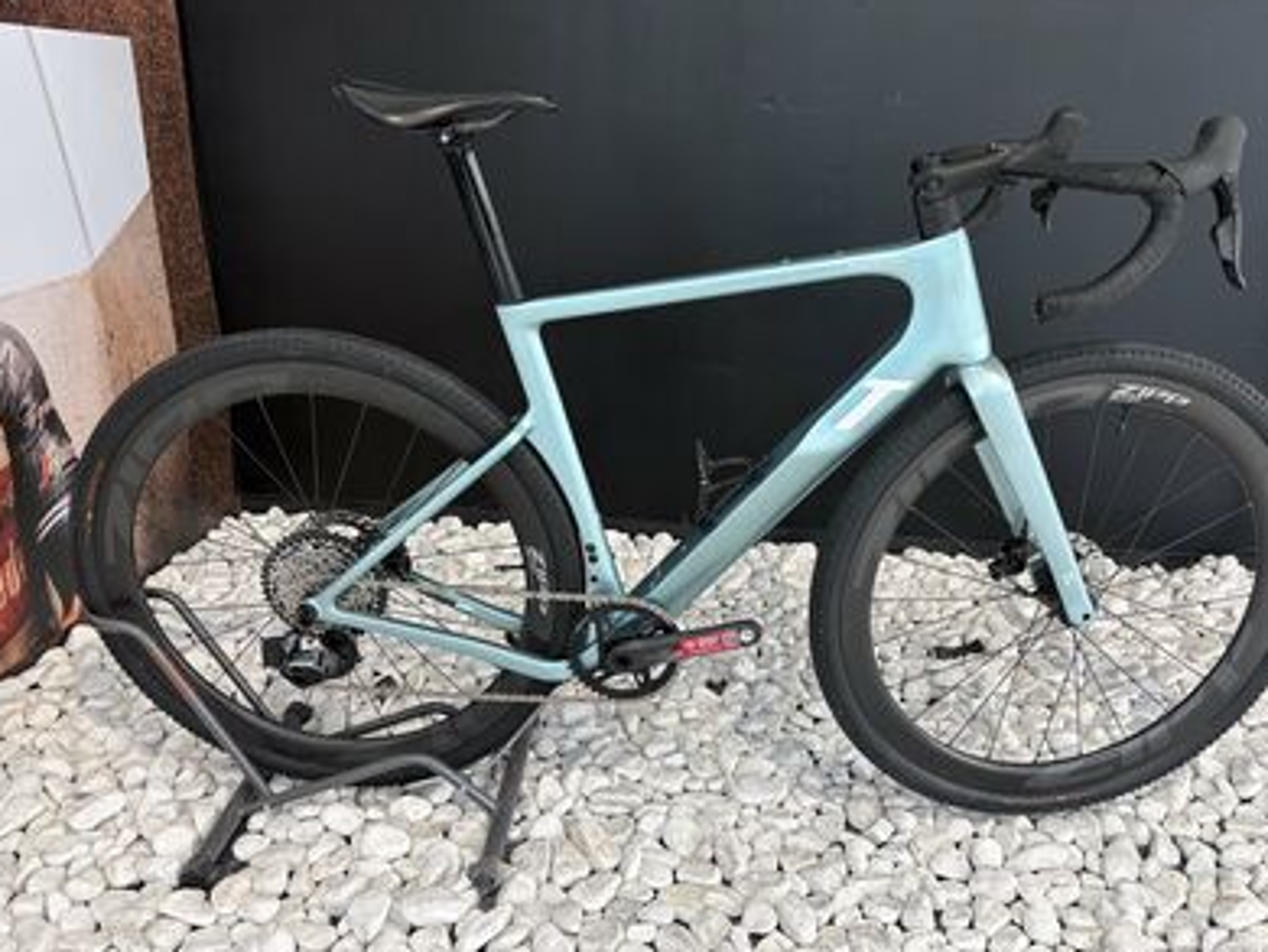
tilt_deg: -18.6
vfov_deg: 49.8
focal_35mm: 28
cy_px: 499
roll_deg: -2.1
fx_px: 1026
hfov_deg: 63.4
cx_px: 673
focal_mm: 5.96
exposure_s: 1/50
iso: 100
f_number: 1.6
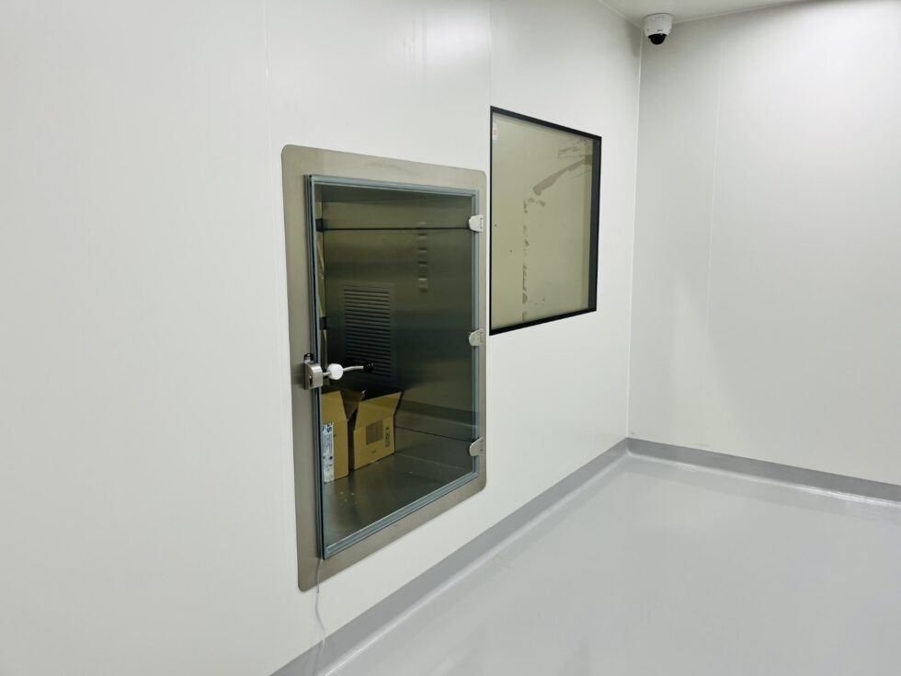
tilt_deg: -7.7
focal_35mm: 26
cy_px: 338
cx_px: 450
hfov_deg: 67.3
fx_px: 677
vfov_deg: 53.1
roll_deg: -0.5
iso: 40
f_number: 1.6
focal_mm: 5.1
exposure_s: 1/100
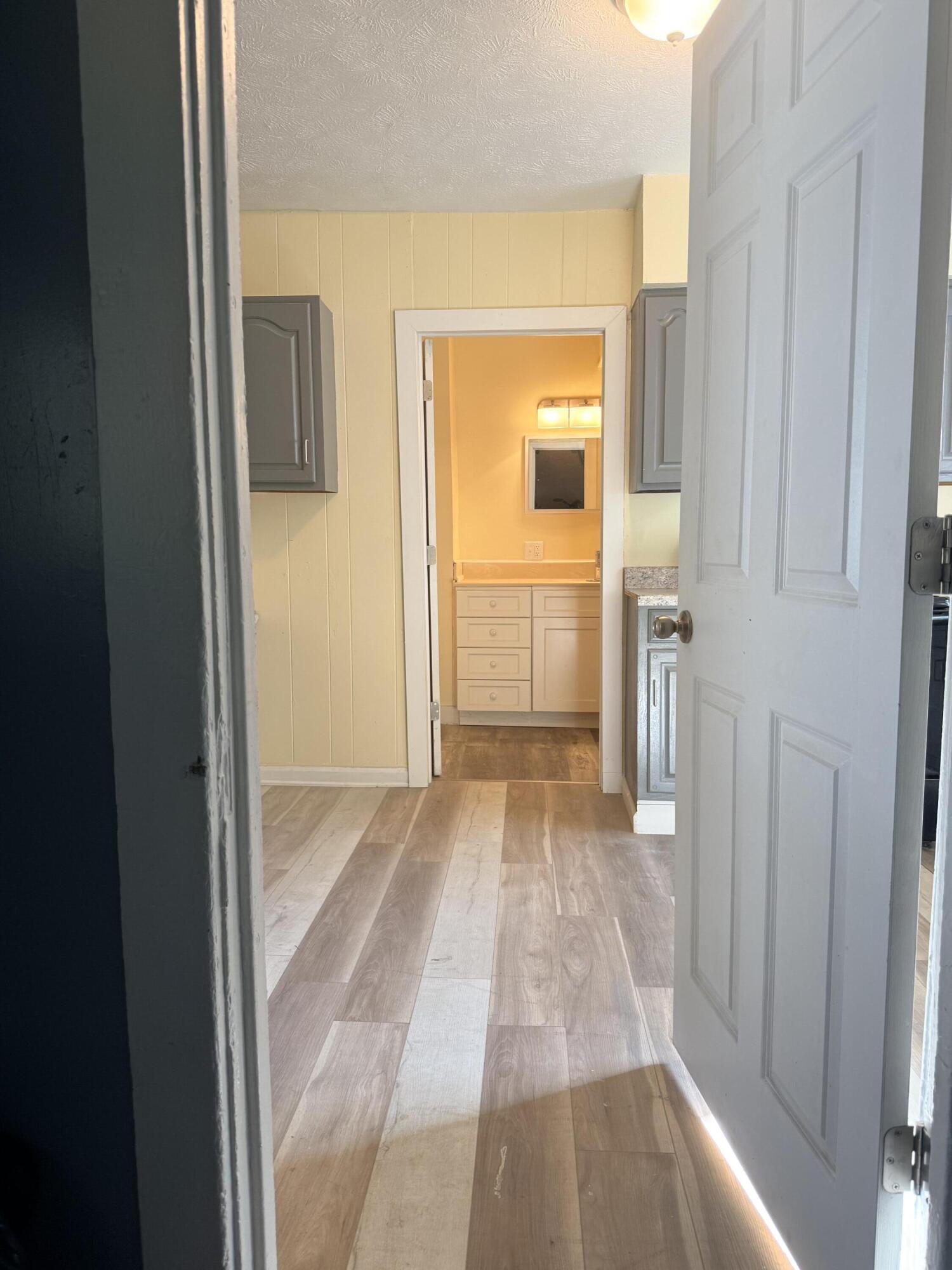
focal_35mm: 24
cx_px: 476
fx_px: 880
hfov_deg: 56.8
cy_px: 635
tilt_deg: -6.0
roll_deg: -1.0
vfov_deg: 71.6
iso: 125
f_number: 1.78
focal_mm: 6.76
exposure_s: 1/120
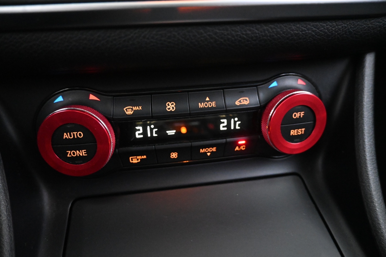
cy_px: 128
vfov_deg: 53.1
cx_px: 193
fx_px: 257
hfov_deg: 73.7
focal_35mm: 24
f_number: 3.5
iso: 7200
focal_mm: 16
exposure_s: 1/25
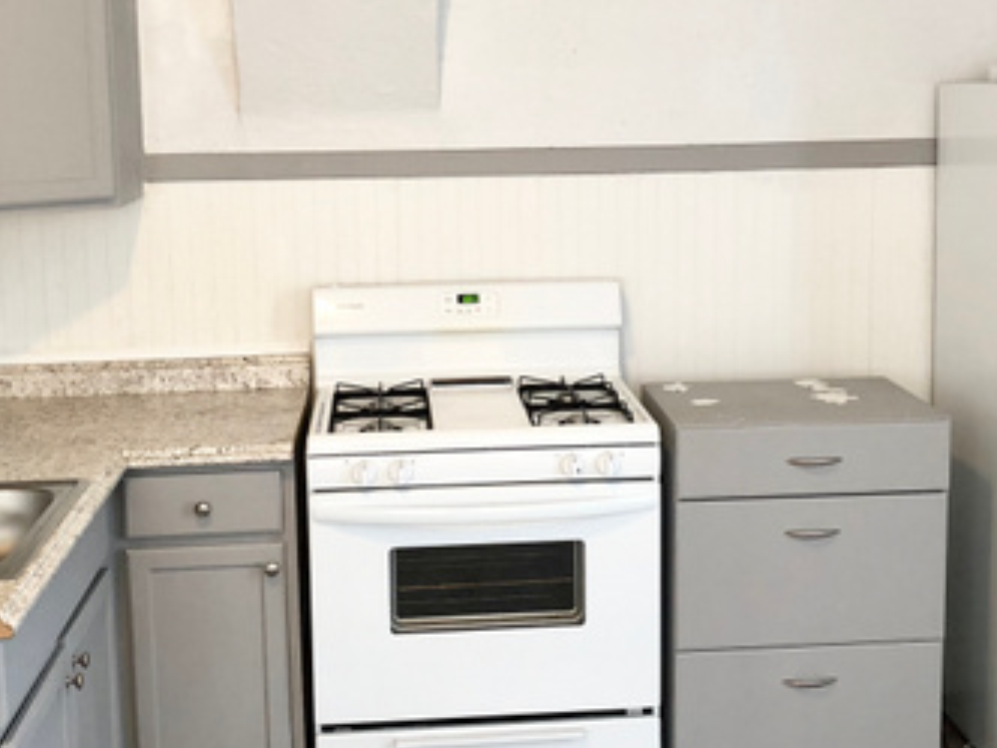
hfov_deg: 35.5
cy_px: 306
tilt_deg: -9.5
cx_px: 529
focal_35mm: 54
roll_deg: +0.3
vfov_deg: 27.0
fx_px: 1555
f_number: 1.8
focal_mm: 4
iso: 40
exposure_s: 1/20
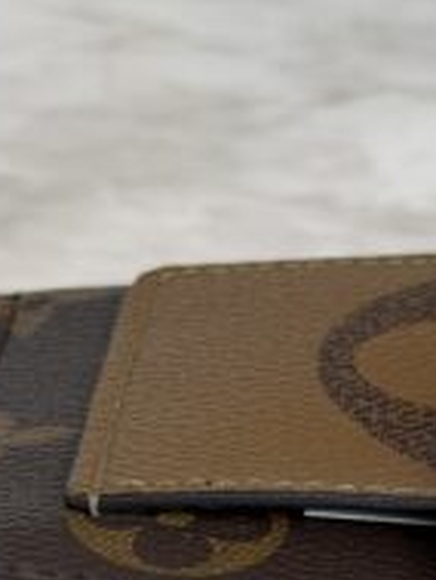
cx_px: 586
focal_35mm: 203
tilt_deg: -26.3
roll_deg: -0.4
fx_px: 3405
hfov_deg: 7.2
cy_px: 580
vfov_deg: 9.7
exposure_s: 1/120
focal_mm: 6.76
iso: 80
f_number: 1.78
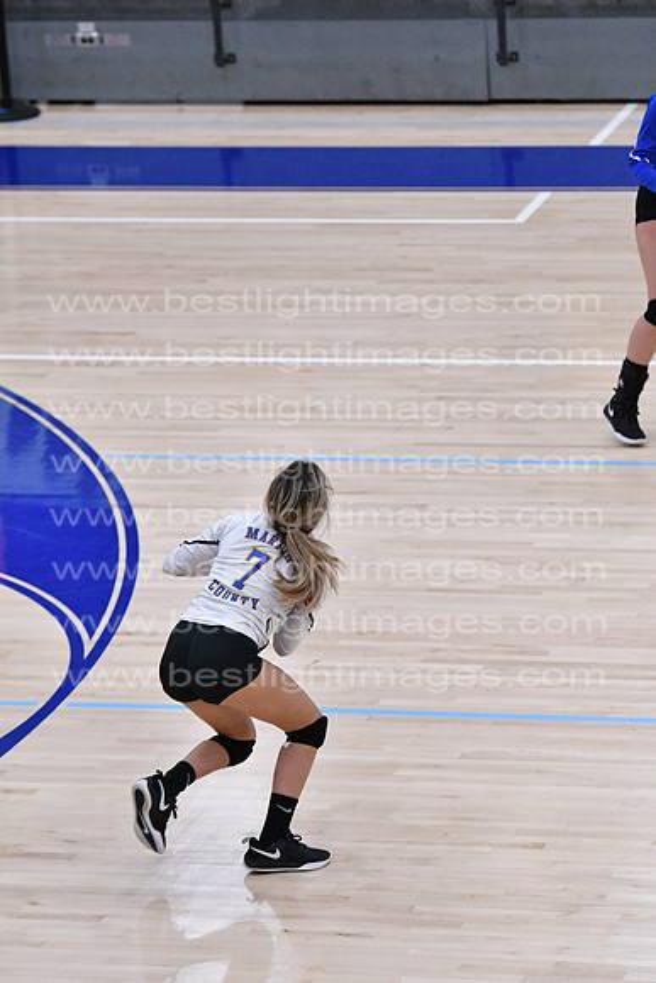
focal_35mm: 195
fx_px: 5326
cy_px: 492
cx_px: 328
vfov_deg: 10.5
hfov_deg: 7.0
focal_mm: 130
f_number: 3.2
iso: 6400
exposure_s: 1/1250
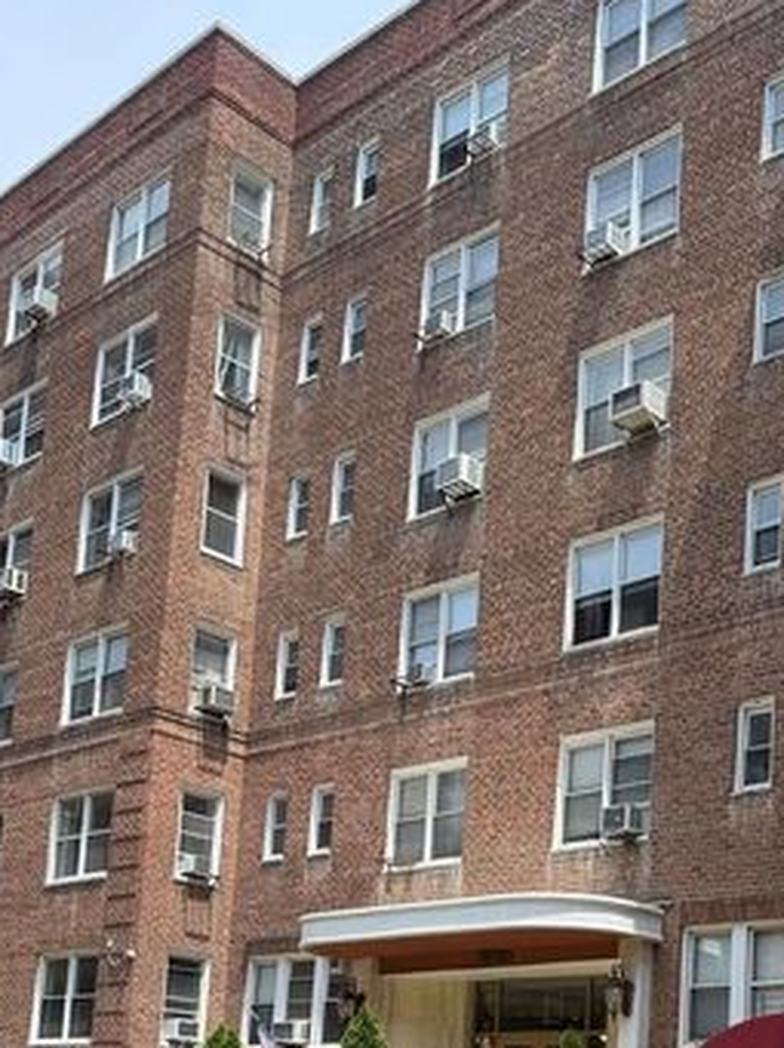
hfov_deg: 30.3
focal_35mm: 47
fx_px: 1422
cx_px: 590
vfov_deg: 37.6
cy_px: 960
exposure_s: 1/1721
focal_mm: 6.76
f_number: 1.78
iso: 80
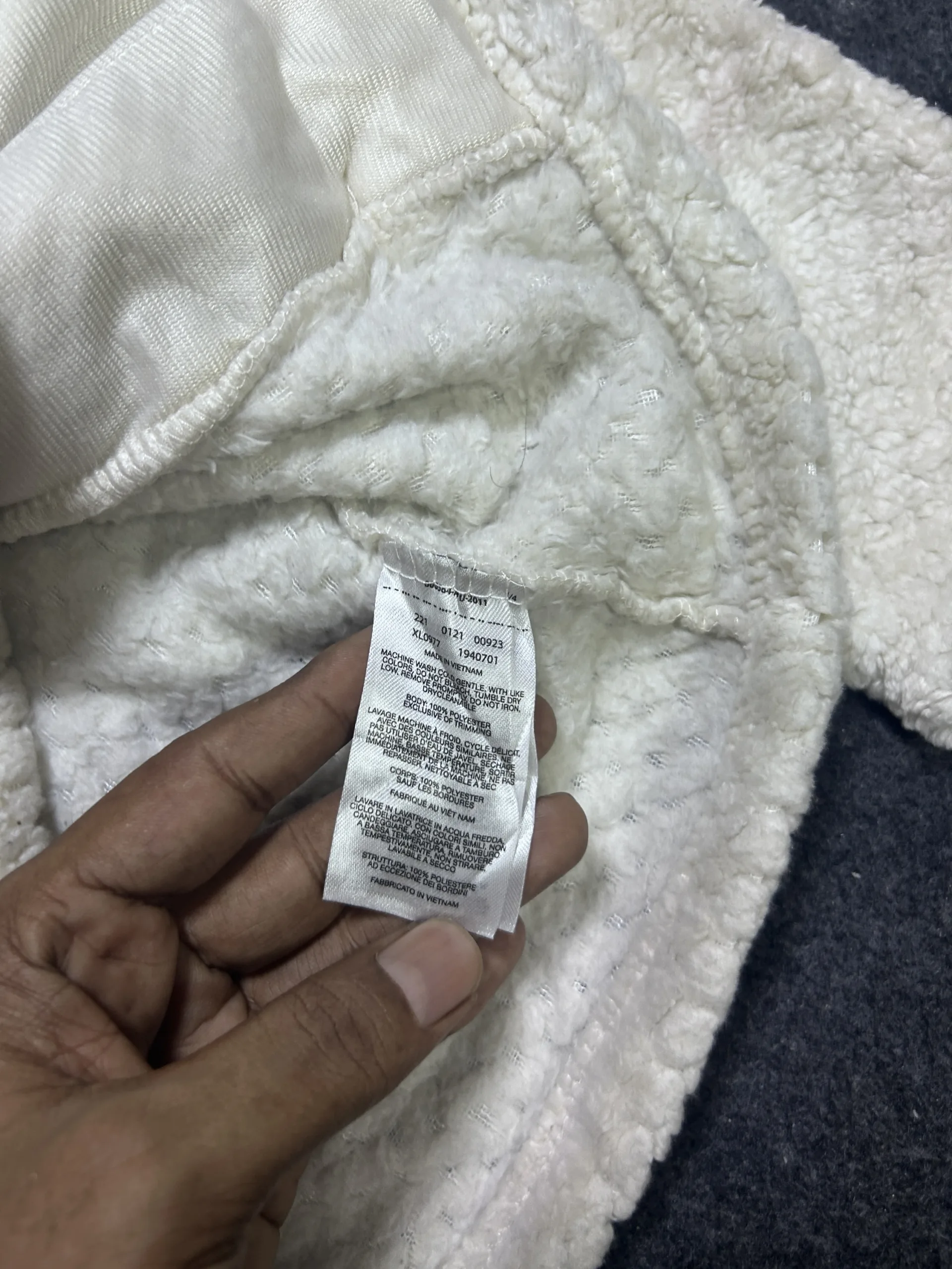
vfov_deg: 67.3
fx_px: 953
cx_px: 476
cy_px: 634
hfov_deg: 53.1
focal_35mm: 26
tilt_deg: -69.4
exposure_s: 1/50
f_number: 1.5
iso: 100
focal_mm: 5.7
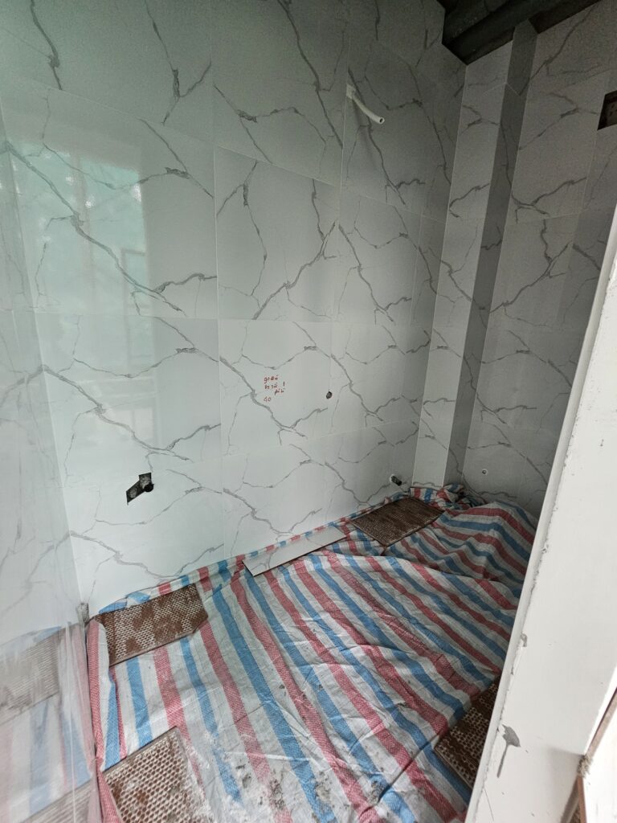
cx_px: 308
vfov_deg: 106.2
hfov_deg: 89.9
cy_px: 412
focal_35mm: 13
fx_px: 309
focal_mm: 2.2
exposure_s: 1/33
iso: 400
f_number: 2.2
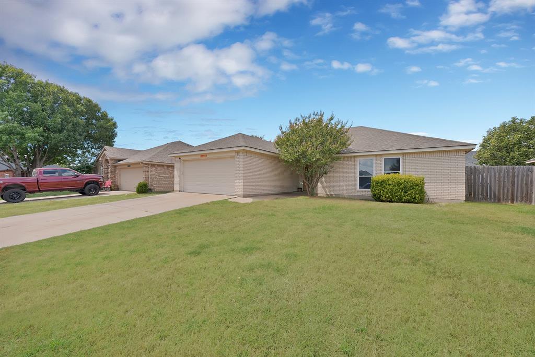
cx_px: 268
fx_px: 208
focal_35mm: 14
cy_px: 178
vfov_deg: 81.3
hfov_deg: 104.2
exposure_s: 1/200
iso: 640
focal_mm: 14
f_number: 9
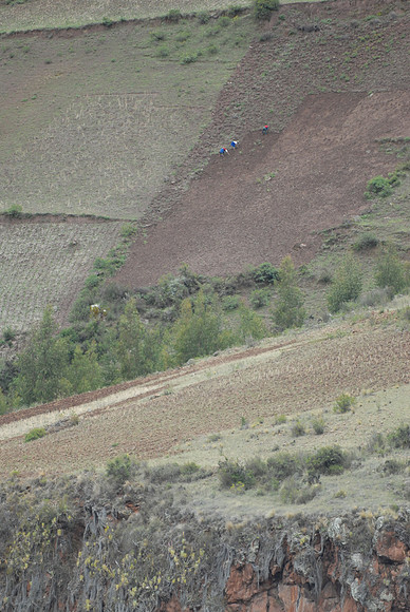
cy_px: 306
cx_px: 205
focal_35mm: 300
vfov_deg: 6.9
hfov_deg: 4.6
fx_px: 5112
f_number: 2.8
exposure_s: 1/1600
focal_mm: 200
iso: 400
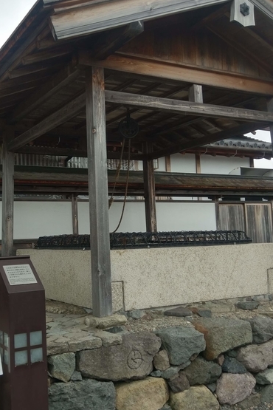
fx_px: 444
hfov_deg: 33.6
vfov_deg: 49.6
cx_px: 73
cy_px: 208
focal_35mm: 39
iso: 100
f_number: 1.8
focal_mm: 4.58
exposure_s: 1/330
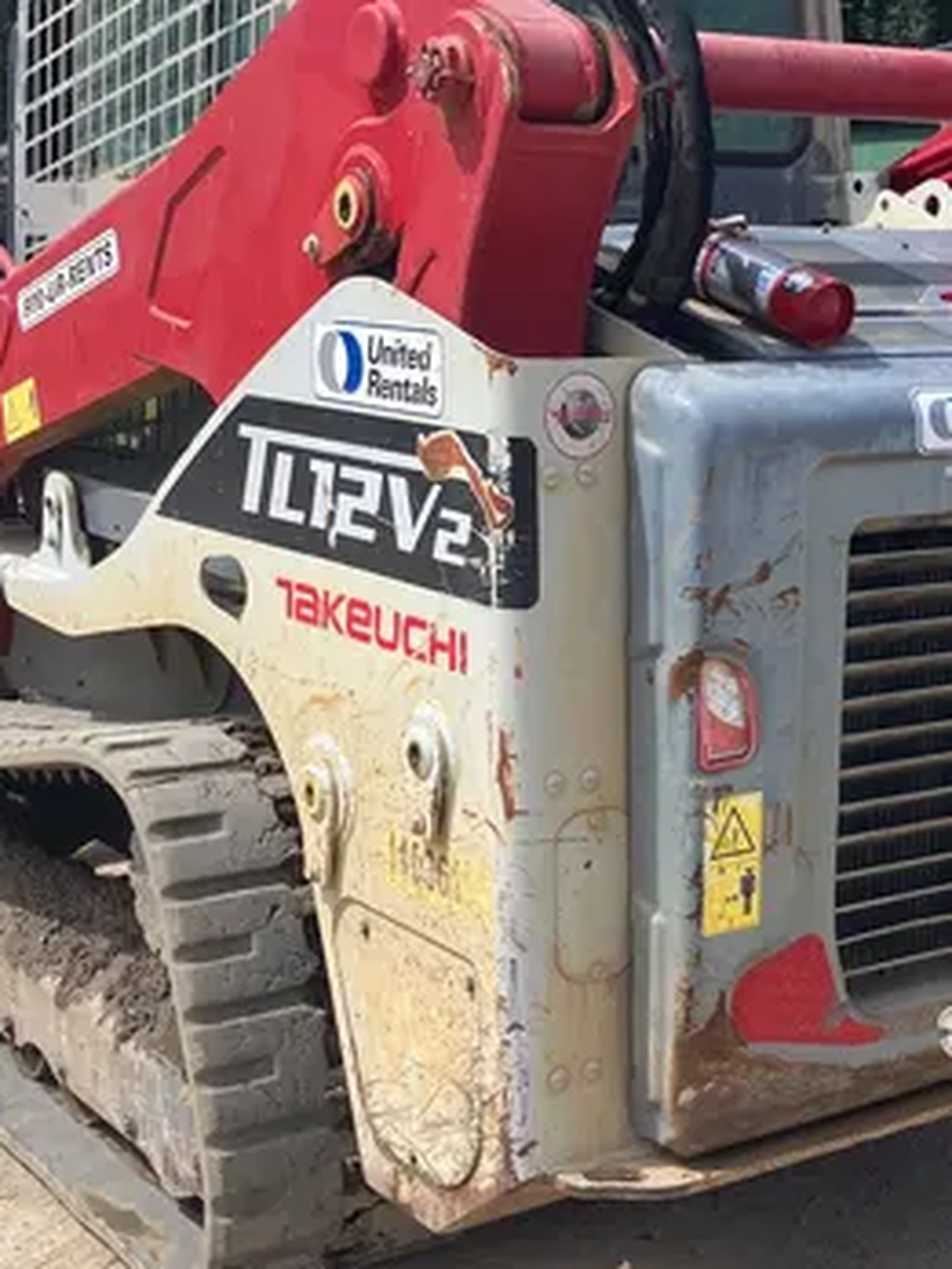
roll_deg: -1.6
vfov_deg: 32.7
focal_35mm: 59
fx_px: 2163
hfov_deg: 24.7
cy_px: 665
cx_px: 613
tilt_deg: -9.9
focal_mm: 3.99
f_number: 1.8
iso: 32
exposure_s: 1/1215
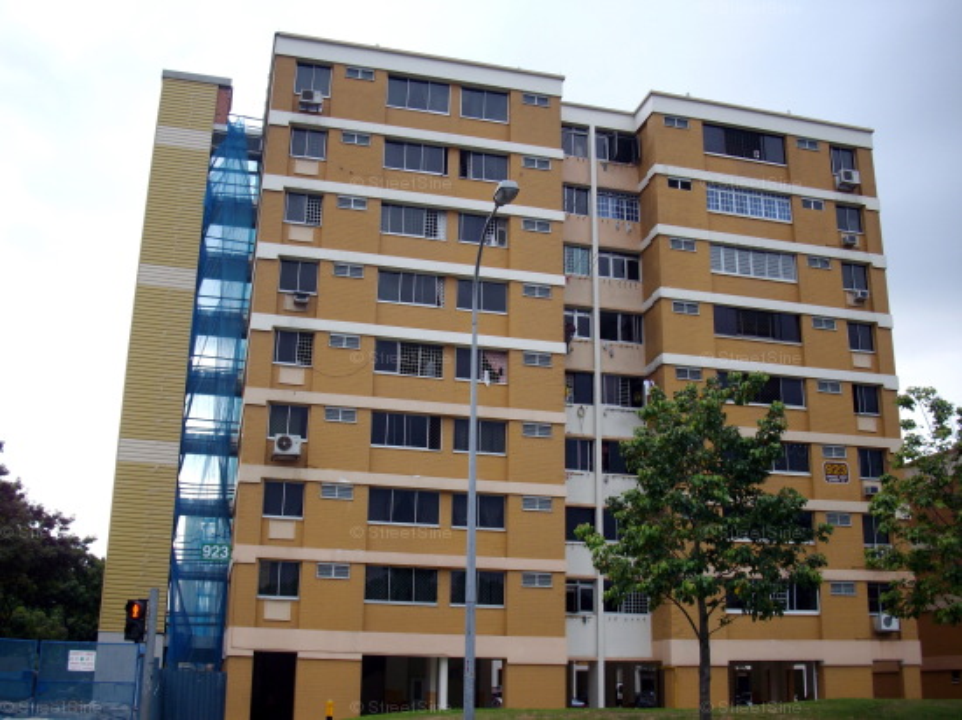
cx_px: 481
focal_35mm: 37
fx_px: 1028
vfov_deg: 38.6
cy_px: 360
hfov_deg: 50.2
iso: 80
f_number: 2.8
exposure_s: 1/250
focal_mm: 6.2
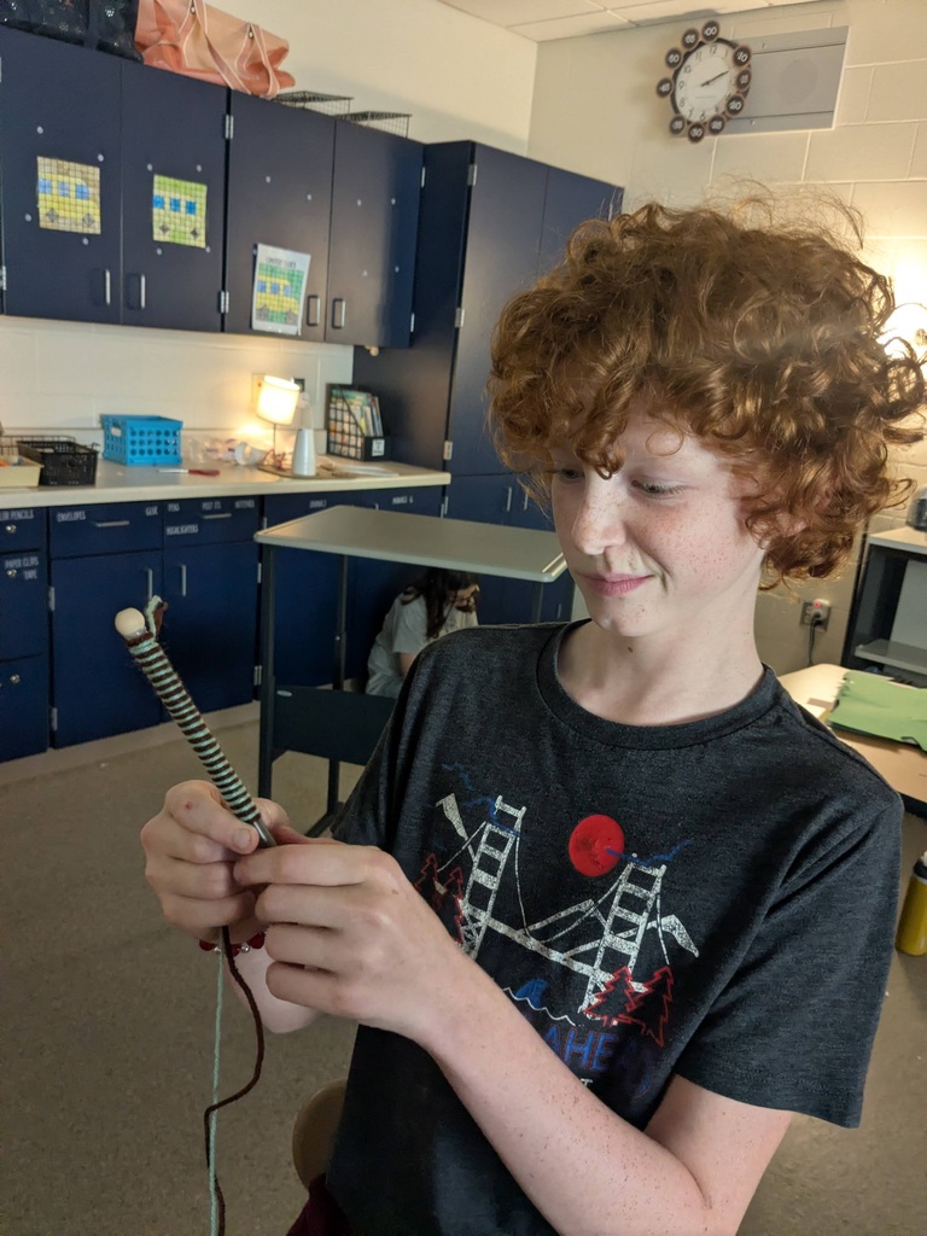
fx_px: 964
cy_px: 618
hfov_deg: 51.4
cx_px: 464
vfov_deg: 65.3
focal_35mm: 27
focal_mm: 4.38
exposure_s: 1/120
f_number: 1.73
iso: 407
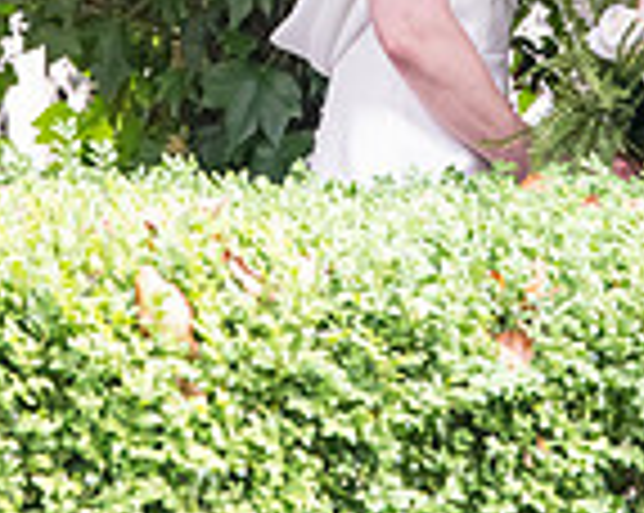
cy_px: -335
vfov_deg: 5.7
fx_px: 5082
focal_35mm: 267
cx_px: 392
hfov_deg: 7.2
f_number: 4
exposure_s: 1/320
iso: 4000
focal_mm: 70
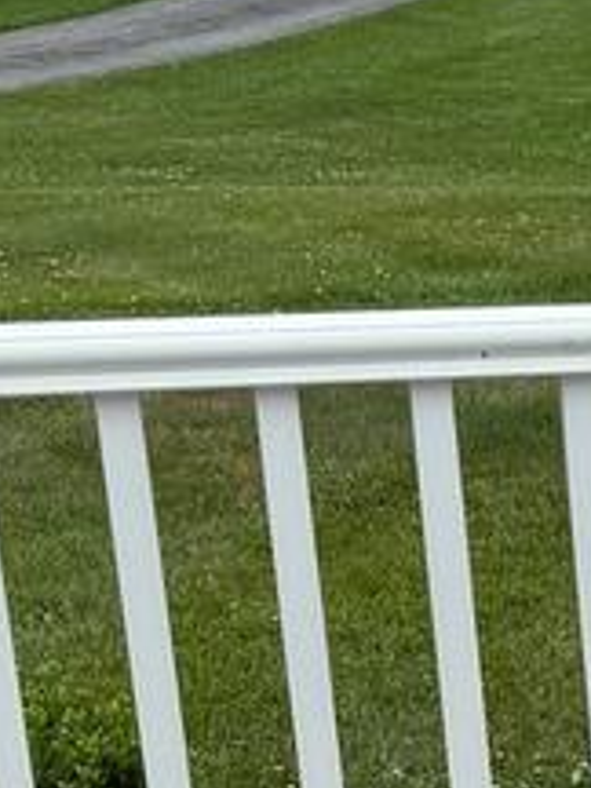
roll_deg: -3.7
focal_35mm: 160
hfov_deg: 7.7
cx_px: 1970
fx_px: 3642
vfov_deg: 12.0
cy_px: 989
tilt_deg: -21.5
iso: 80
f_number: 1.78
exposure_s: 1/1901
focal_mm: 6.76
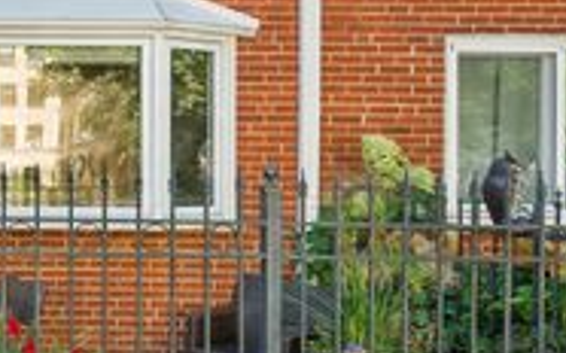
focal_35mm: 41
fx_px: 632
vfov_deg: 28.4
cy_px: -32
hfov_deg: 35.5
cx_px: -143
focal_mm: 10
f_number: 11
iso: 100
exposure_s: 1/15
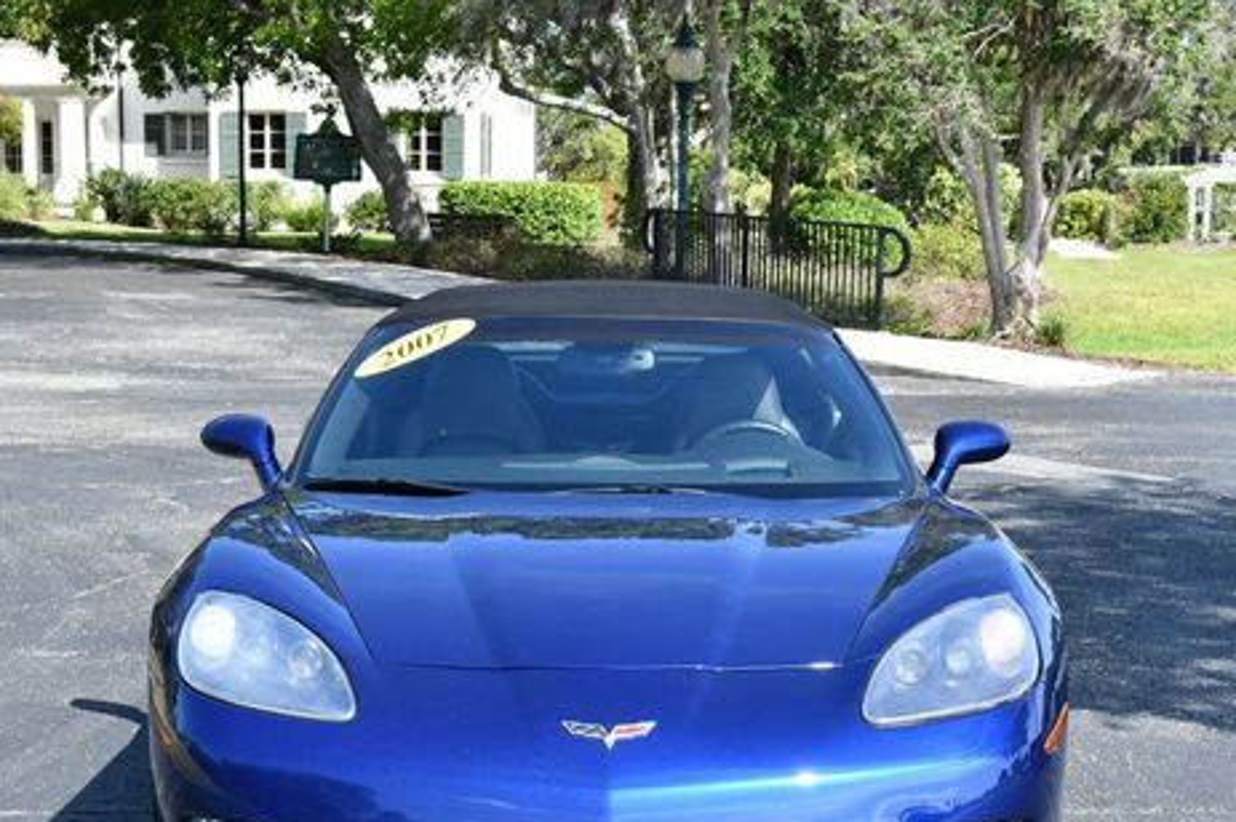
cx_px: 577
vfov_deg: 18.8
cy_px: 547
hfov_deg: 28.1
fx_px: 2470
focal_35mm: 72
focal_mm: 26
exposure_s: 1/250
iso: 200
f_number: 7.1
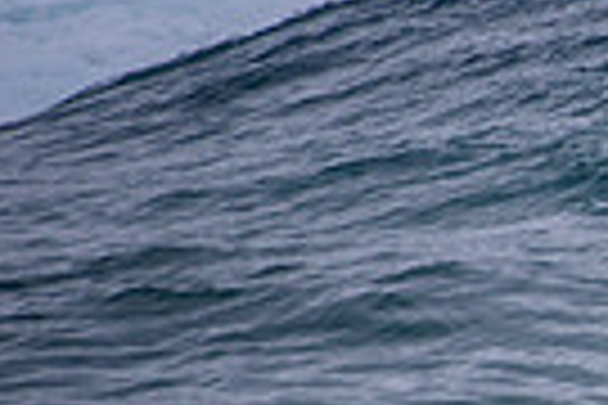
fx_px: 44533
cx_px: 1575
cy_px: 254
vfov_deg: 0.5
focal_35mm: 2637
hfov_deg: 0.8
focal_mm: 500
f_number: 5.6
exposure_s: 1/2000
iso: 180
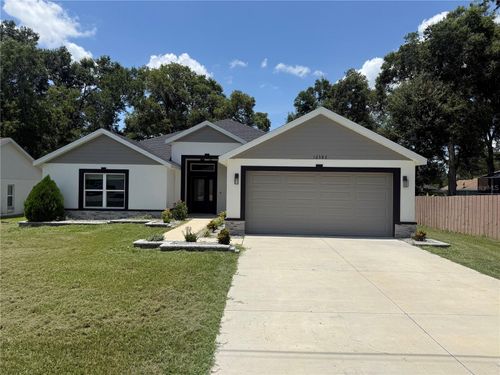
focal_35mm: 24
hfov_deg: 71.6
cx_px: 250
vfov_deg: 56.8
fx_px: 347
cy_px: 188
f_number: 1.78
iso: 80
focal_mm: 6.76
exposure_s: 1/7353
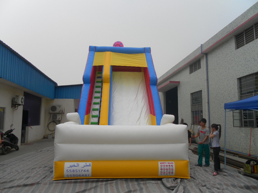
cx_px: 129
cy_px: 96
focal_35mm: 28
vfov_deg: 49.7
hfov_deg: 63.4
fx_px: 209
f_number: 8
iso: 80
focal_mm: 4.9
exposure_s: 1/100
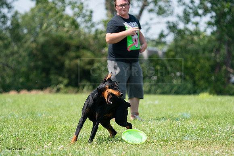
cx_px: 117
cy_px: 78
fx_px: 1755
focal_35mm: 270
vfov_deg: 5.1
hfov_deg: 7.6
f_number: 5.6
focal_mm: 270
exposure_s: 1/4000
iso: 1600
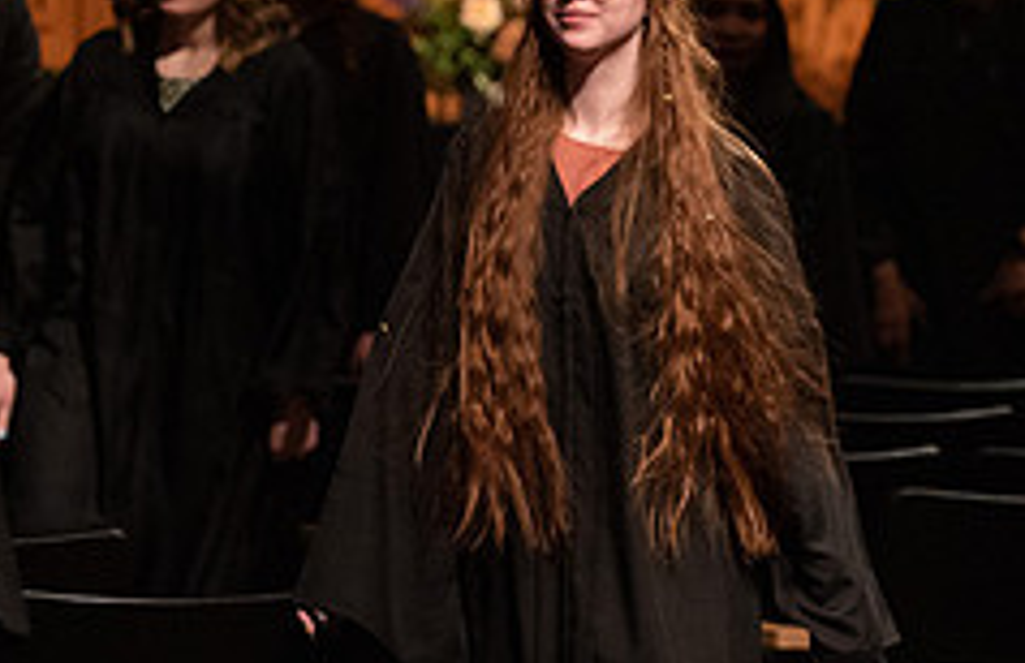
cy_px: 32
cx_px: 736
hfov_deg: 6.0
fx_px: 9819
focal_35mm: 348
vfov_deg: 3.9
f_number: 3.2
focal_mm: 125
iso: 2500
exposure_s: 1/320
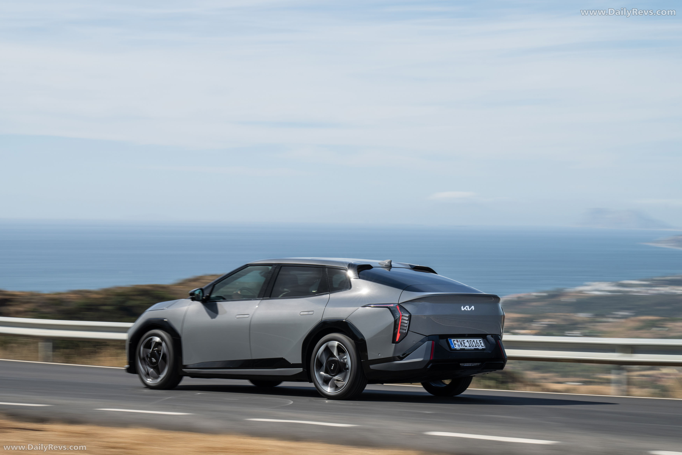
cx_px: 341
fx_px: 1837
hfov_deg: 21.0
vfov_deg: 14.1
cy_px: 228
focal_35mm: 97
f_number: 14
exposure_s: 1/50
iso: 100
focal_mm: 97
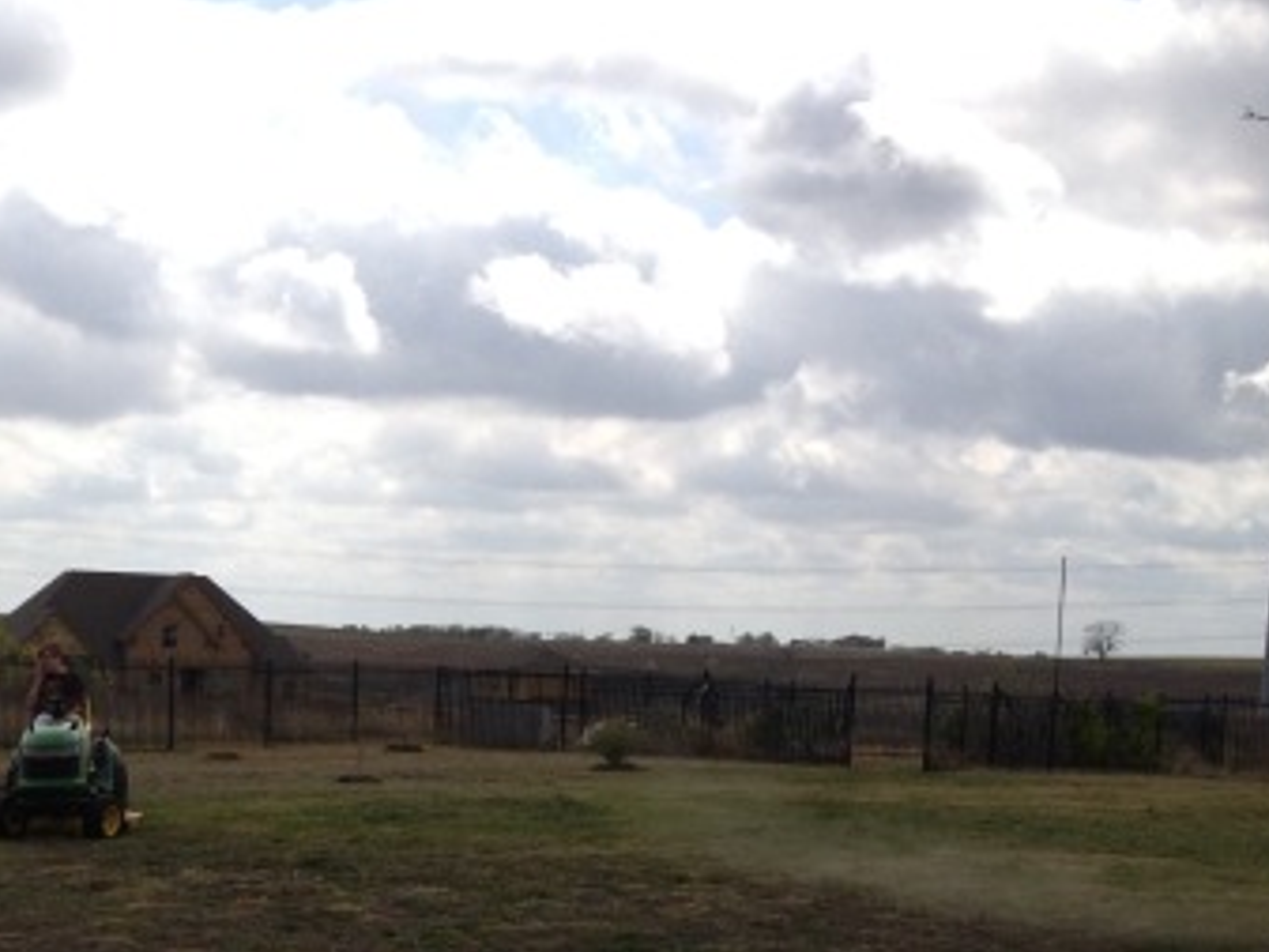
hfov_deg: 22.8
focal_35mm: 83
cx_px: 56
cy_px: 941
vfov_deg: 17.4
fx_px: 3044
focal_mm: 4.28
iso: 50
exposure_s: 1/2208
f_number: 2.4
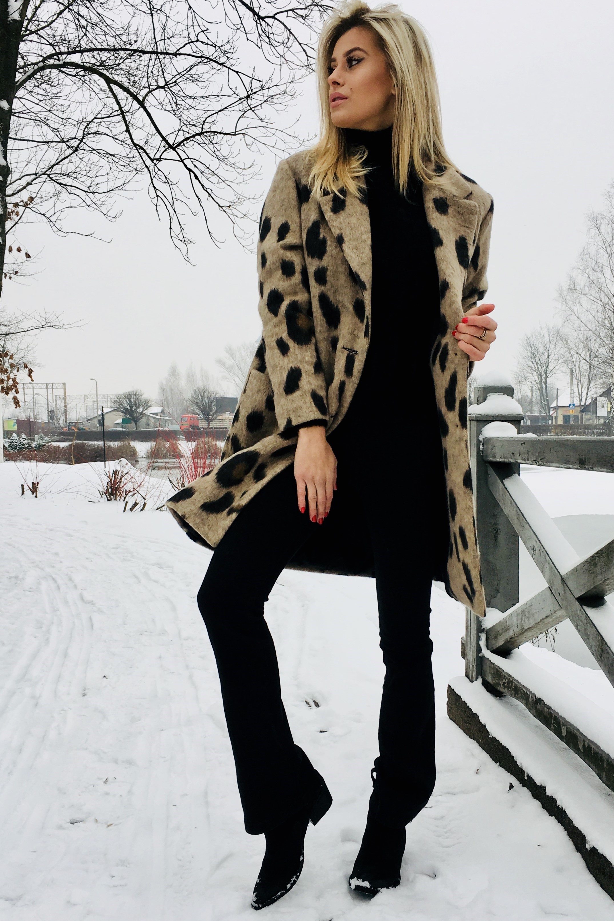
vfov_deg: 60.3
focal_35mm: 31
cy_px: 451
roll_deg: -2.3
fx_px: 793
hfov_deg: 42.3
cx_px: 327
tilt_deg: -3.2
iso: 25
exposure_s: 1/260
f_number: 2.2
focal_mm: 4.15
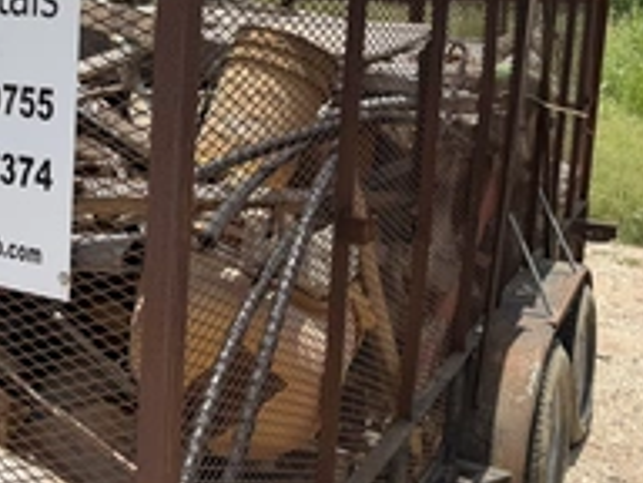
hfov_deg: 36.8
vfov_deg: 28.7
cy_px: 131
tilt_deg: -12.7
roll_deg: -1.0
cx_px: 124
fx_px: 929
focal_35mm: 50
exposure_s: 1/3759
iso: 80
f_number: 1.78
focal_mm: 6.76
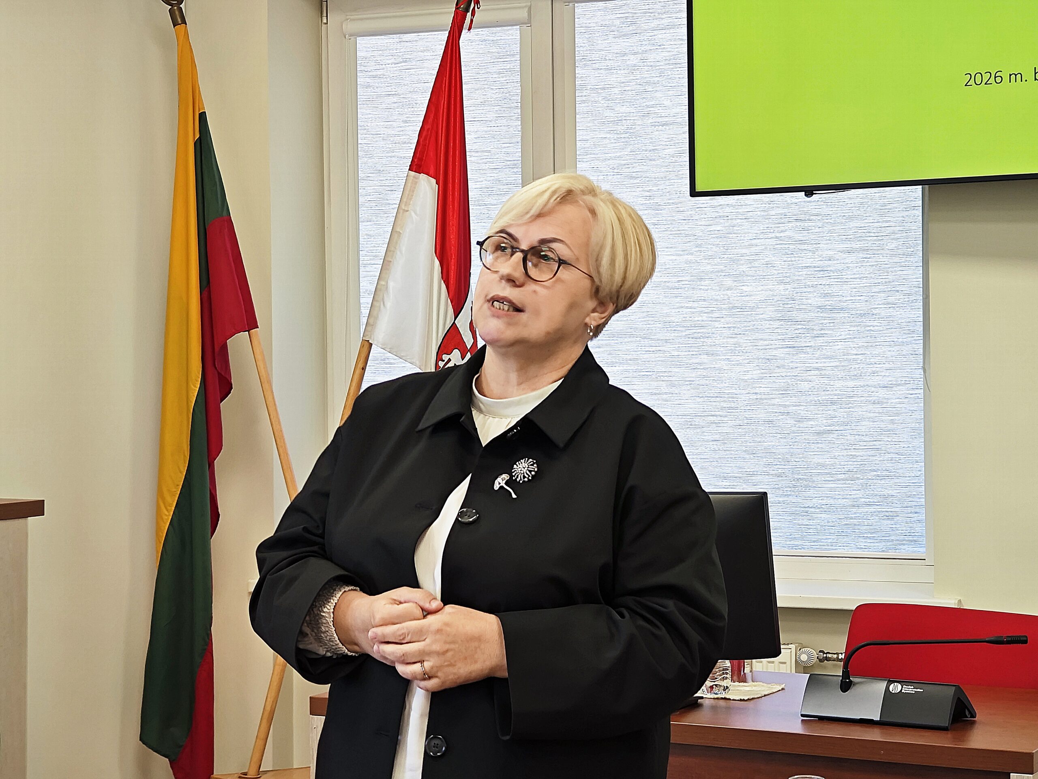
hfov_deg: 26.0
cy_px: 390
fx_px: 2249
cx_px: 519
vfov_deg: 19.6
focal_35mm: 75
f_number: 2
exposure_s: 1/76.4
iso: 200
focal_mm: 7.06
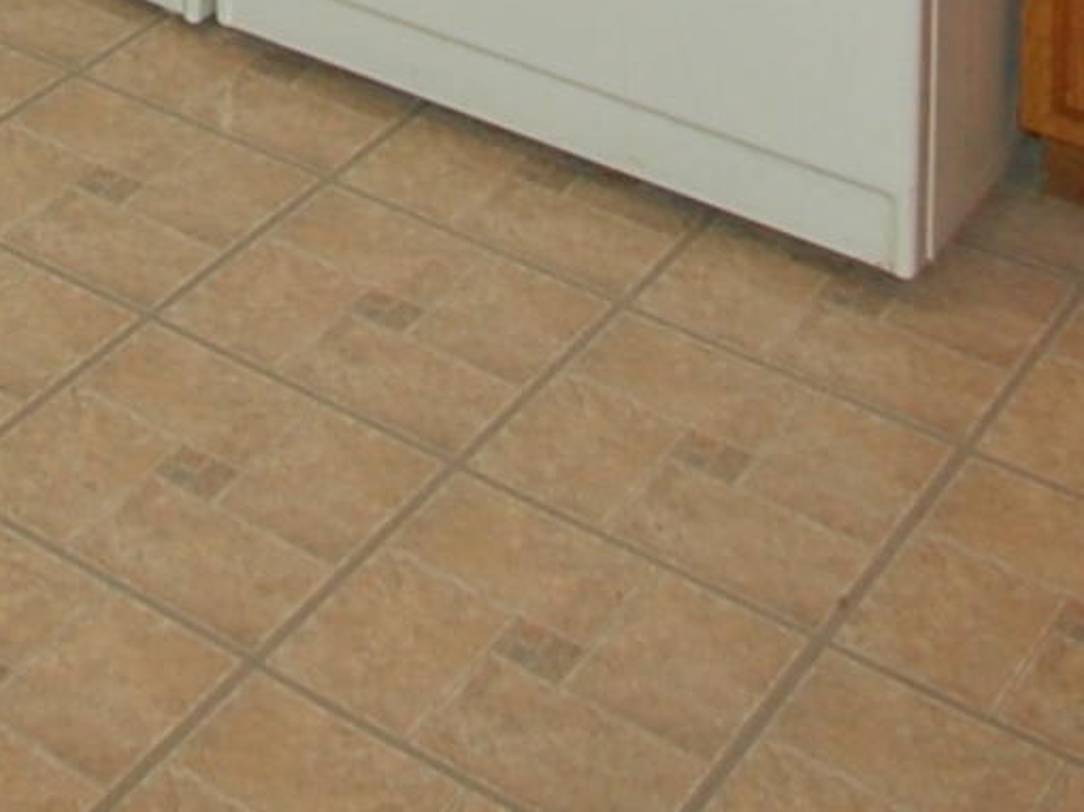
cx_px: -168
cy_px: -1104
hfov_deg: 21.6
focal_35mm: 85
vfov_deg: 13.2
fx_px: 2660
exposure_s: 1/60
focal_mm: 10
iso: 400
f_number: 4
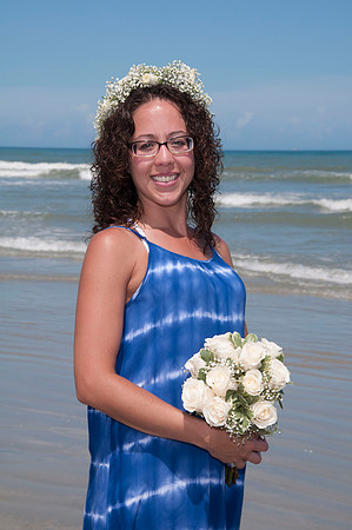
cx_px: 176
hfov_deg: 14.7
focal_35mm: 93
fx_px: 1367
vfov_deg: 21.9
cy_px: 265
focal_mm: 62
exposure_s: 1/250
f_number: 11
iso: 100
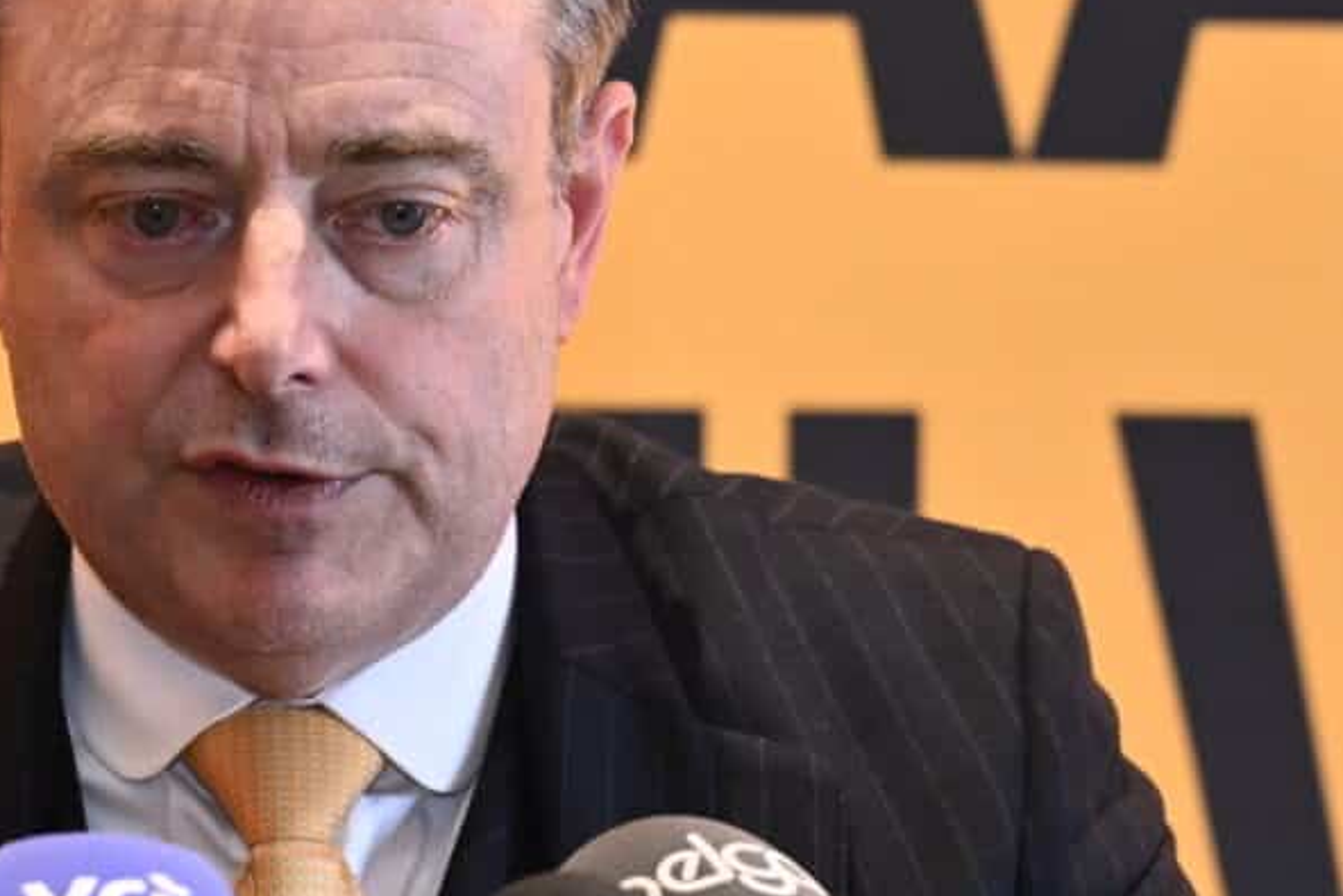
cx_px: 560
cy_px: 384
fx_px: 4515
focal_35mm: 121
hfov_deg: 16.9
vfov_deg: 11.3
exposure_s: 1/125
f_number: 4
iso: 2000
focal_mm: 70
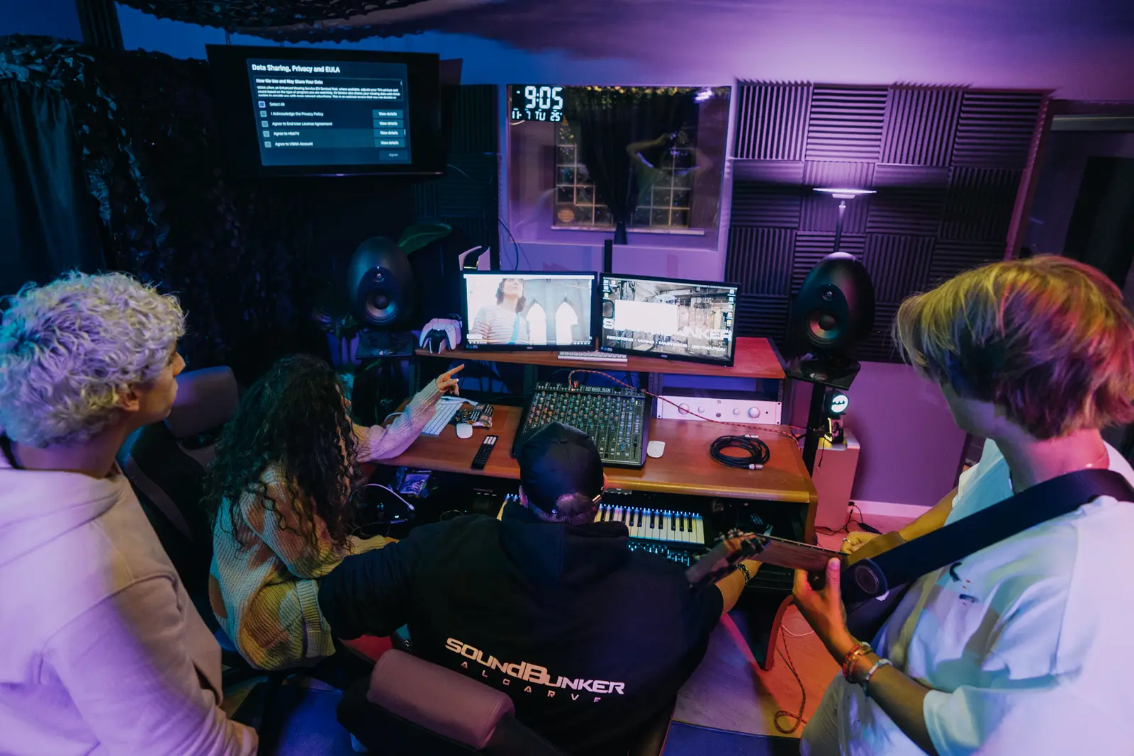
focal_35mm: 18
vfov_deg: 68.1
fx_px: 558
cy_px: 338
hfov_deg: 90.9
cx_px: 569
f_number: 2.8
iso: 2500
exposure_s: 1/60
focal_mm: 16
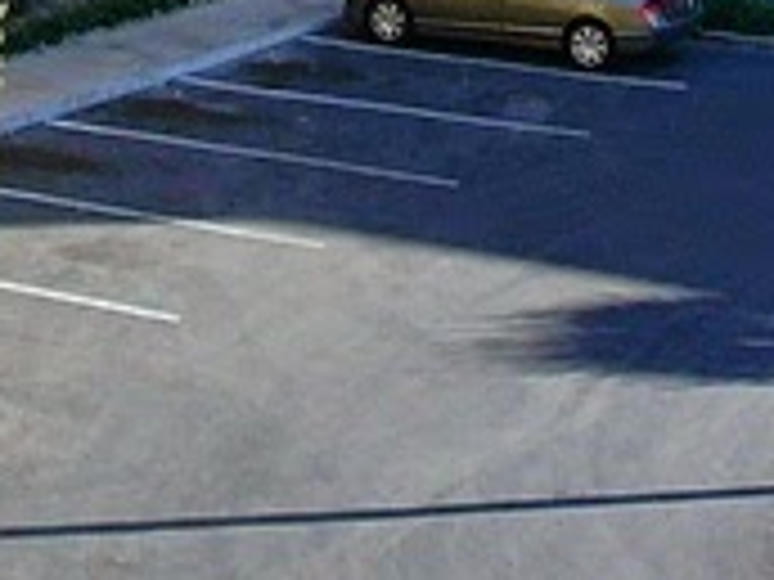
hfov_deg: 15.2
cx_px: 378
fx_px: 2907
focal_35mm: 130
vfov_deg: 10.7
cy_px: -445
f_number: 2.8
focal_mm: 5.2
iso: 80
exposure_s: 1/500
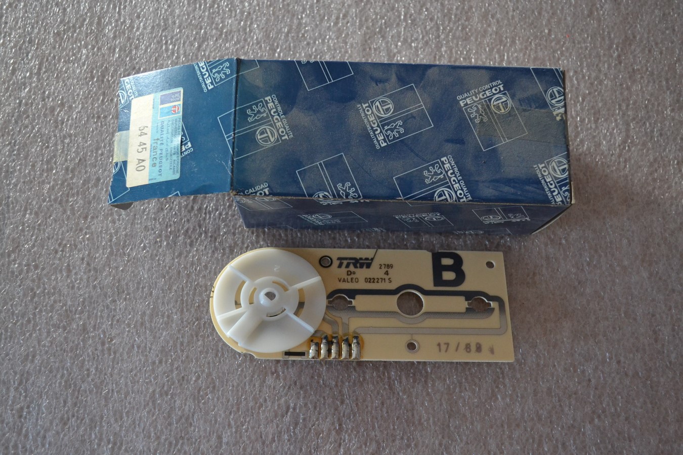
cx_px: 342
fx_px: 740
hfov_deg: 49.6
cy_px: 228
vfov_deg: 34.2
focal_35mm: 39
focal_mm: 26
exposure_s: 1/60
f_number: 4.2
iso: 1600
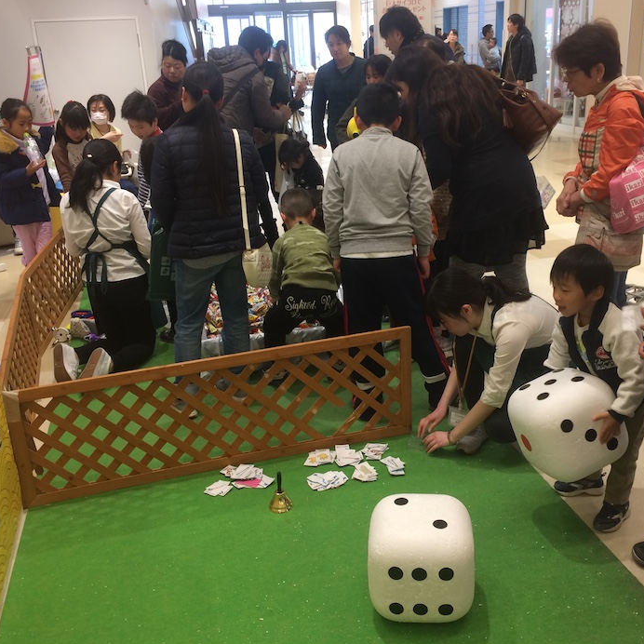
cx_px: 361
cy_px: 321
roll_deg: +2.8
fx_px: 737
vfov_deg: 47.2
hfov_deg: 47.1
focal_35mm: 35
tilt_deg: -19.7
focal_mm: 4.15
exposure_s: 1/30
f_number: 2.2
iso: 50
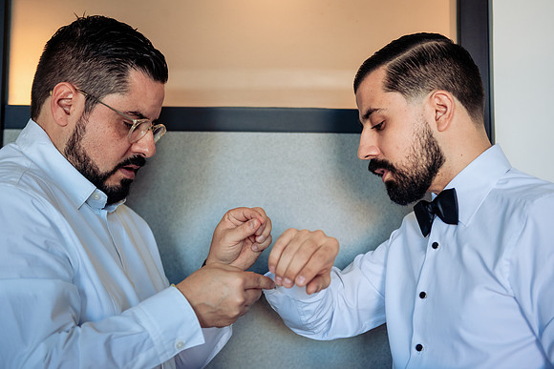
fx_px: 890
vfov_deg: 23.5
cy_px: 185
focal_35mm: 58
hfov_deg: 34.6
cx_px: 277
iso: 800
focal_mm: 56
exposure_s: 1/125
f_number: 4.5
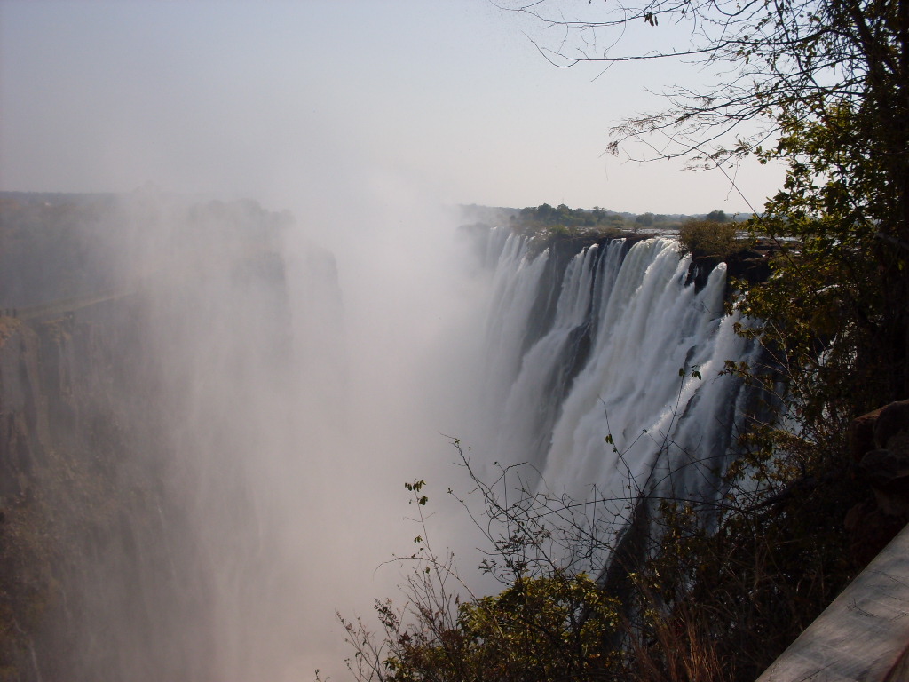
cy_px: 341
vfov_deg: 37.7
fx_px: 998
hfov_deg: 49.0
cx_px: 454
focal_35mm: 38
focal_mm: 6.3
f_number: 8.4
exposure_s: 1/250
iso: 80
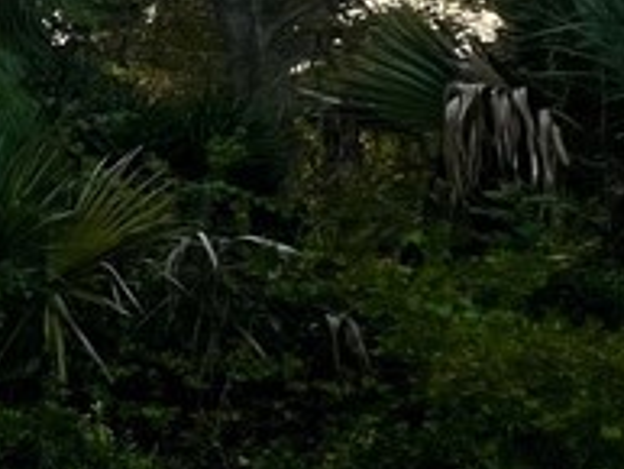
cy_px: 171
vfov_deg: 21.3
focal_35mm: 69
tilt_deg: +2.3
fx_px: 1245
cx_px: -656
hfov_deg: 18.0
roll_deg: +2.8
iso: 32
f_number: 1.8
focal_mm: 1.57
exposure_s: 1/440
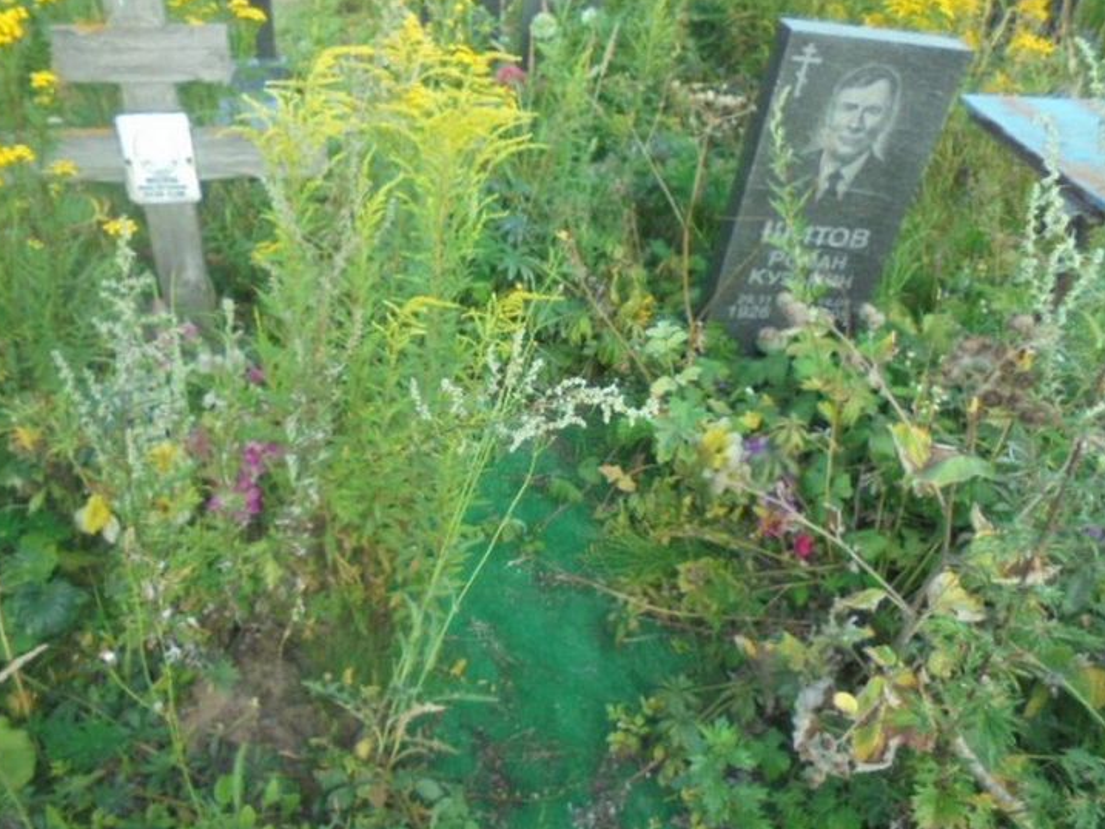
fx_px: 926
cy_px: 407
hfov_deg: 61.6
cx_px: 522
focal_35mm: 29
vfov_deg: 48.2
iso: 250
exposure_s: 1/250
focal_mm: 4.6
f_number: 3.5
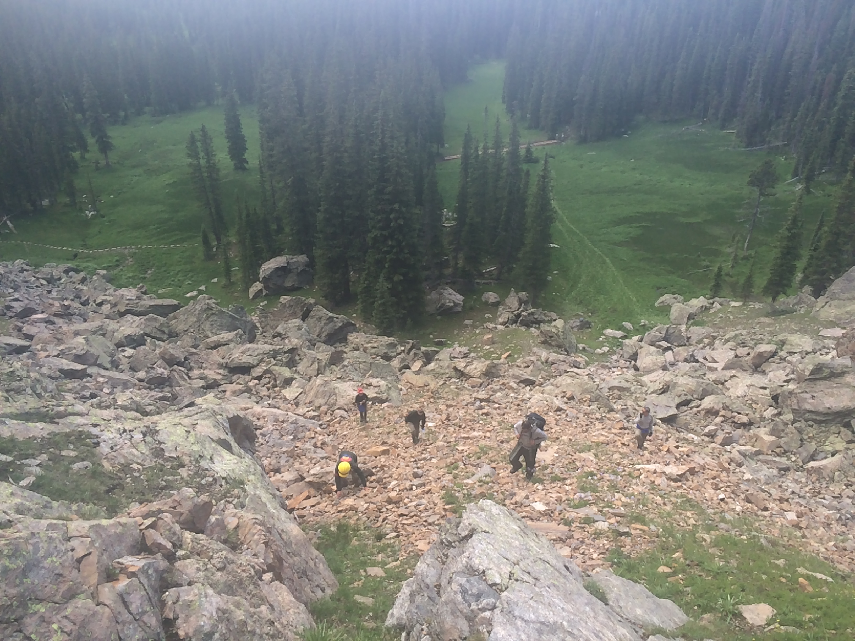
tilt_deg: -29.7
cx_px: 428
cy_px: 320
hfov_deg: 61.7
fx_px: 716
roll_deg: +0.4
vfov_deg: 48.2
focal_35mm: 29
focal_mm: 4.15
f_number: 2.2
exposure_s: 1/236
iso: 32
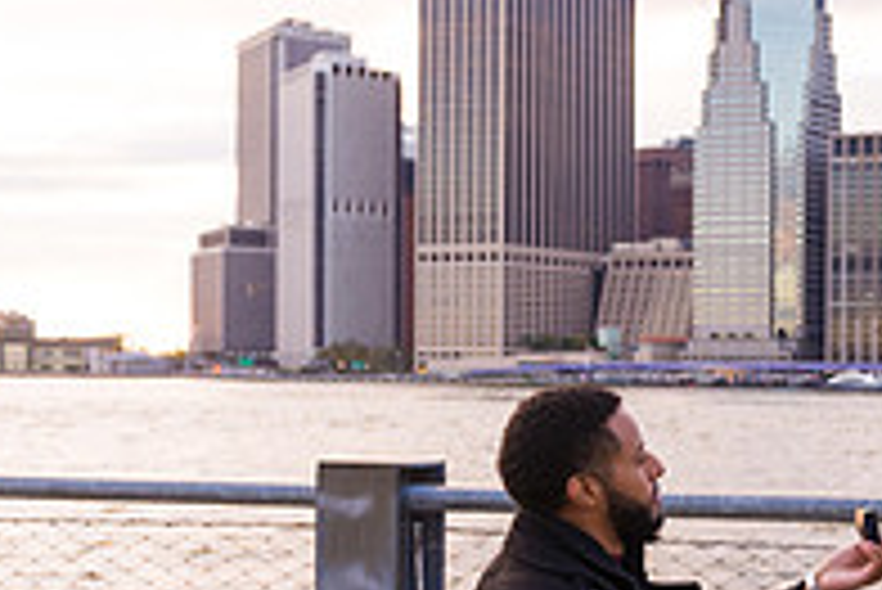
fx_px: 1961
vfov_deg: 17.0
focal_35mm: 80
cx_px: 1166
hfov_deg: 22.5
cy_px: 435
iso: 250
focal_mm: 27
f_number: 4
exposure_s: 1/200
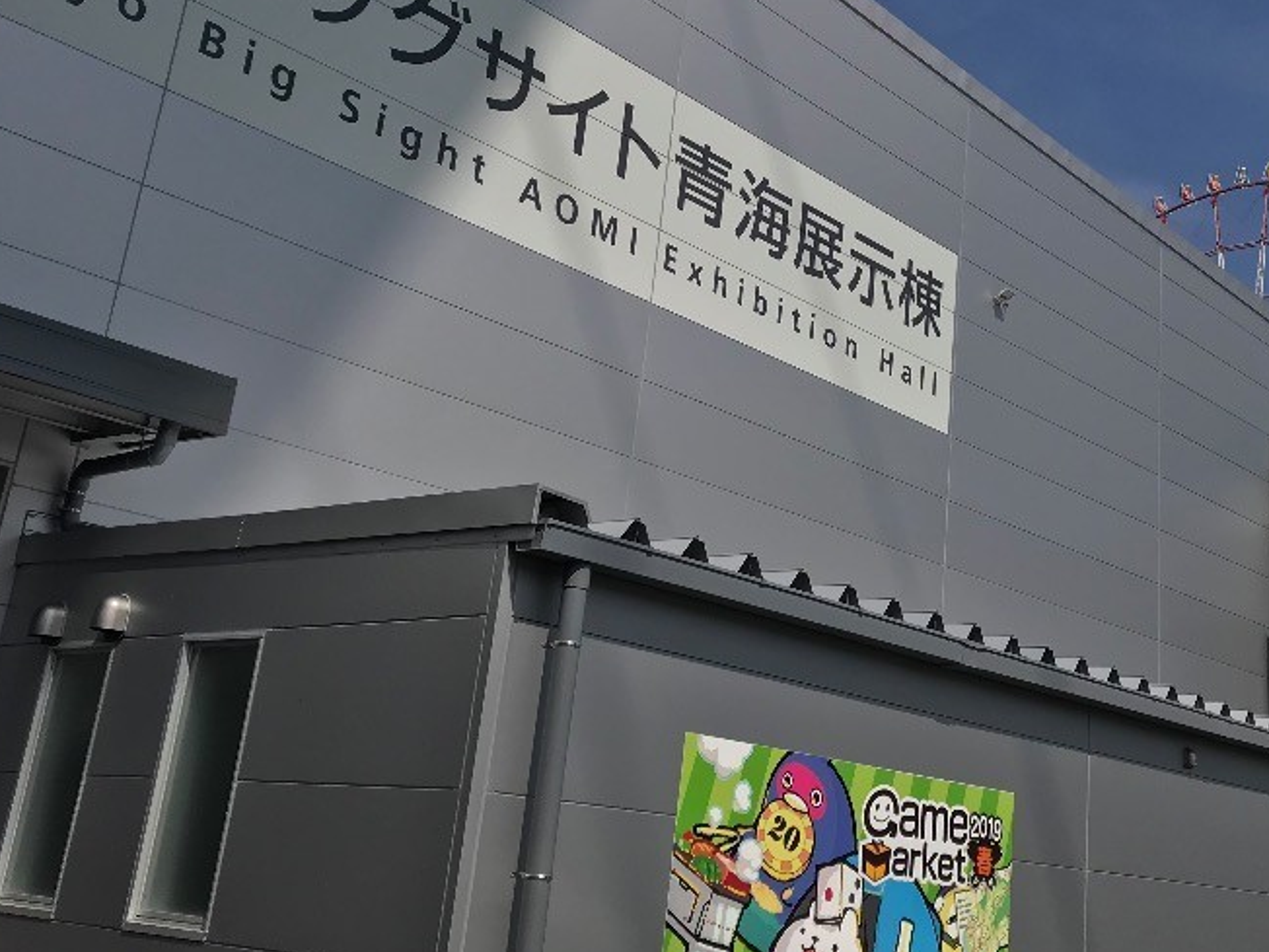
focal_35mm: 44
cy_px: 325
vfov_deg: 32.6
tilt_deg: +20.1
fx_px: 1613
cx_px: 812
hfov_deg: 42.5
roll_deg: -5.0
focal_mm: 3.99
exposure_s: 1/4808
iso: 20
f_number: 1.8
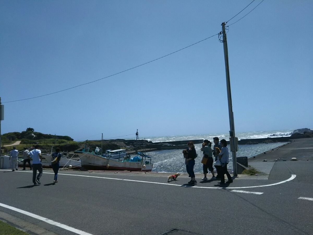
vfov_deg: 46.8
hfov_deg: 60.0
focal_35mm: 30
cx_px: 156
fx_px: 271
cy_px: 118
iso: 25
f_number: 2.2
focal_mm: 4
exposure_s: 1/2288
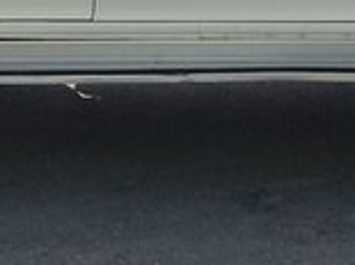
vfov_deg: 10.9
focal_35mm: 132
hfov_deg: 14.9
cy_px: -104
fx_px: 1353
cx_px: 144
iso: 50
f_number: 2.2
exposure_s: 1/1048
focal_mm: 3.3
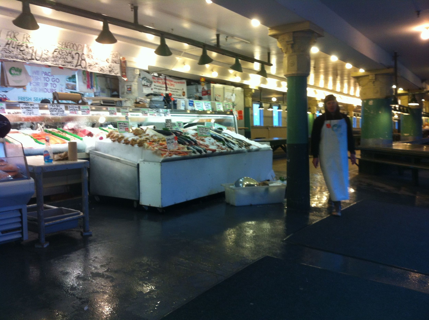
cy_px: 160
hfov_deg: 52.7
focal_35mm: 35
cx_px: 214
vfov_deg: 40.6
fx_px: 433
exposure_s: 1/15
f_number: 2.8
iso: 100
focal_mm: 3.85
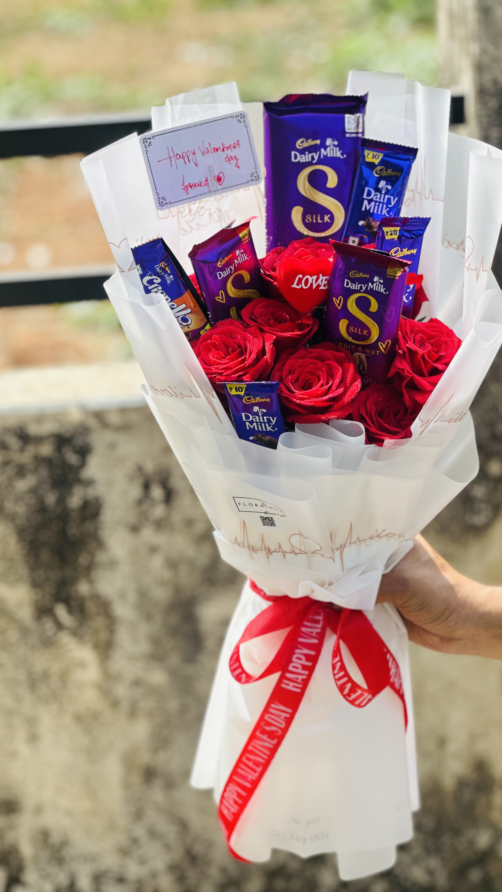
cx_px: 303
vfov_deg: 25.3
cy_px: 446
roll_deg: +4.1
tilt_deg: -21.5
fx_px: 1988
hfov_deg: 14.4
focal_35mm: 84
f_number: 2.8
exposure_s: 1/318
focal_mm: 9
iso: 32
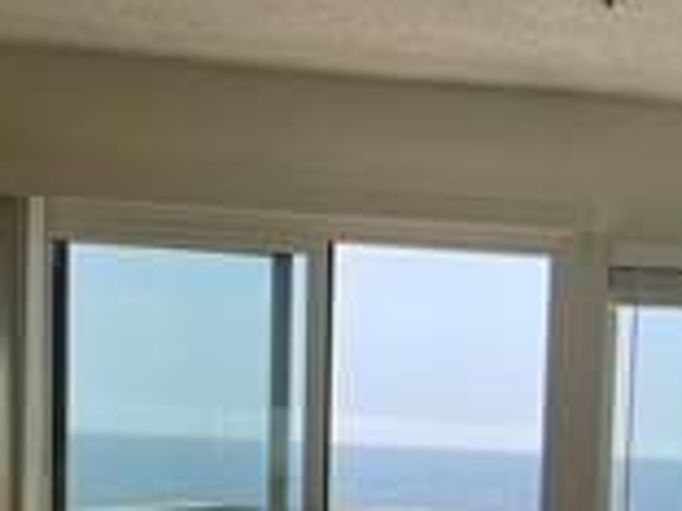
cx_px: 542
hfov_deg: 25.6
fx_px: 1478
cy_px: 618
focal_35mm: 75
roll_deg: -2.3
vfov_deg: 18.6
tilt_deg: -5.7
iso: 32
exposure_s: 1/2092
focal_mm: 4.2
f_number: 1.6
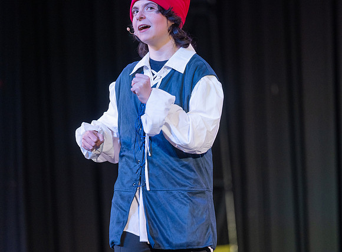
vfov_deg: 6.4
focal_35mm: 230
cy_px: 114
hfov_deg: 8.7
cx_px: 165
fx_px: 2260
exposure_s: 1/320
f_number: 2.8
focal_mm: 190
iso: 1250
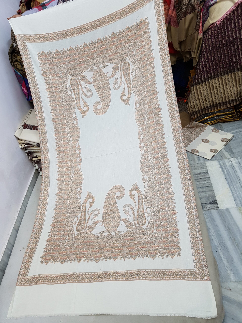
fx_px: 242
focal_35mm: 26
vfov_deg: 67.3
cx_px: 121
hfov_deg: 53.1
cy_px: 162
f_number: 1.7
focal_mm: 4.2
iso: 160
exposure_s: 1/33
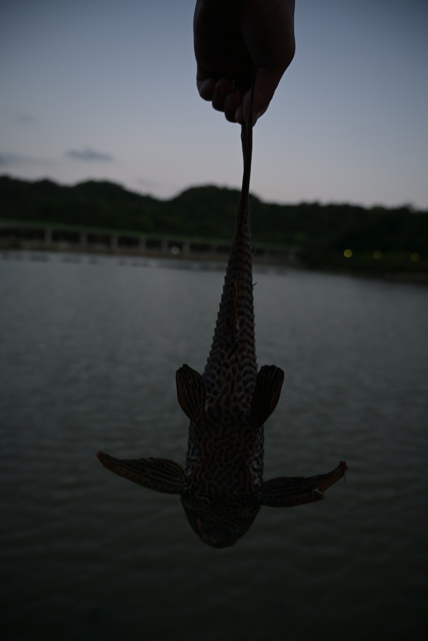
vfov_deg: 73.7
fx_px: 428
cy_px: 320
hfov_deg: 53.1
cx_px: 214
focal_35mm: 24
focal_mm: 24
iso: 100
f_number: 4
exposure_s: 1/60
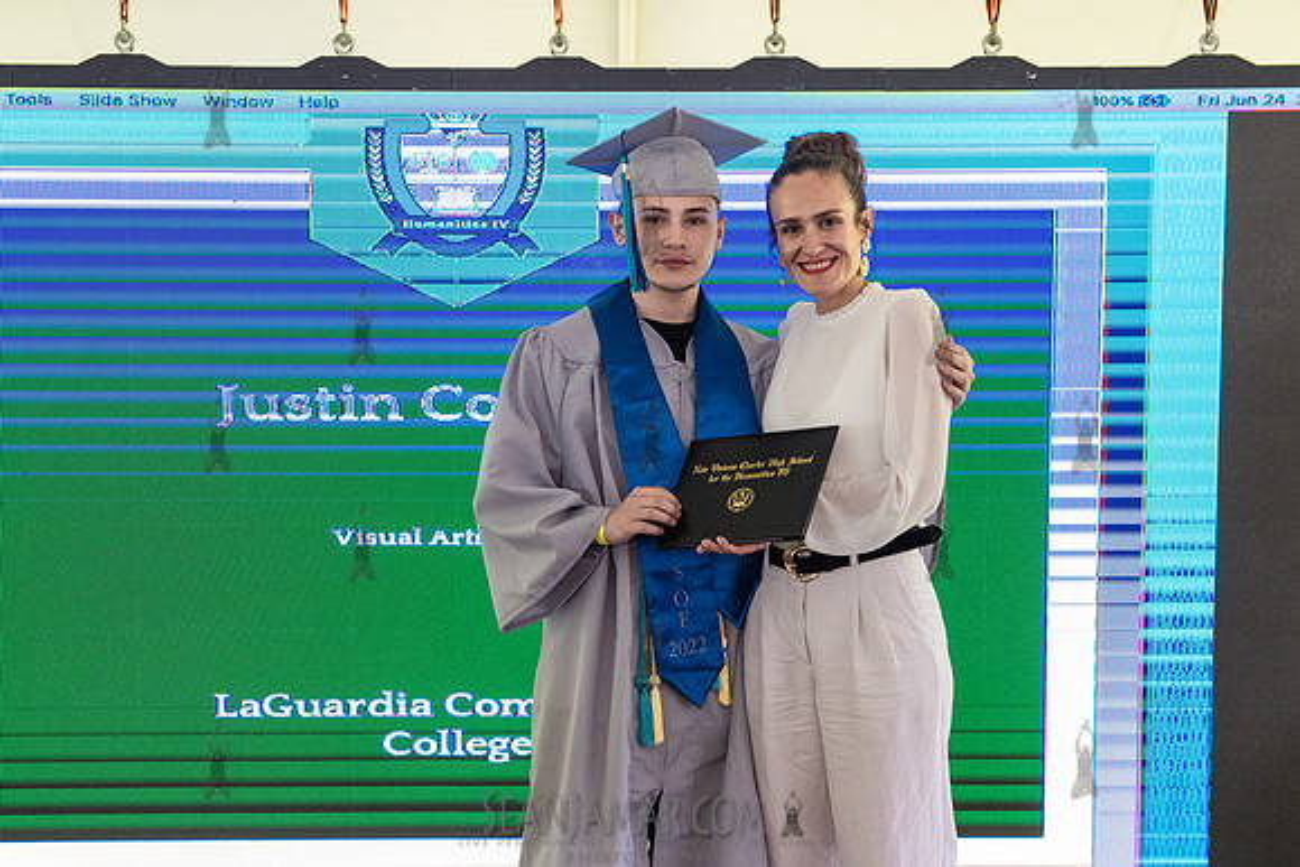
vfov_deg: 20.1
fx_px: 2437
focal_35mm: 67
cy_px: 595
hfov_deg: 29.9
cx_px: 630
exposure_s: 1/800
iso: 2500
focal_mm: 45
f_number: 4
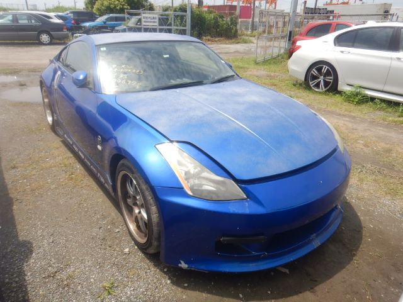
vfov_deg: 56.8
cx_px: 202
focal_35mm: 24
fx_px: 279
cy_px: 151
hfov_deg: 71.6
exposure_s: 1/320
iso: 125
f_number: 2.8
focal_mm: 4.3
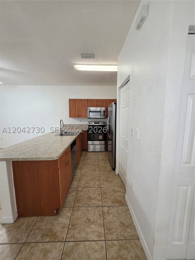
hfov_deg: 89.9
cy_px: 130
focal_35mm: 13
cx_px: 98
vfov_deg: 106.2
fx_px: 98
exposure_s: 1/120
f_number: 1.9
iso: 200
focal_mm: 2.2
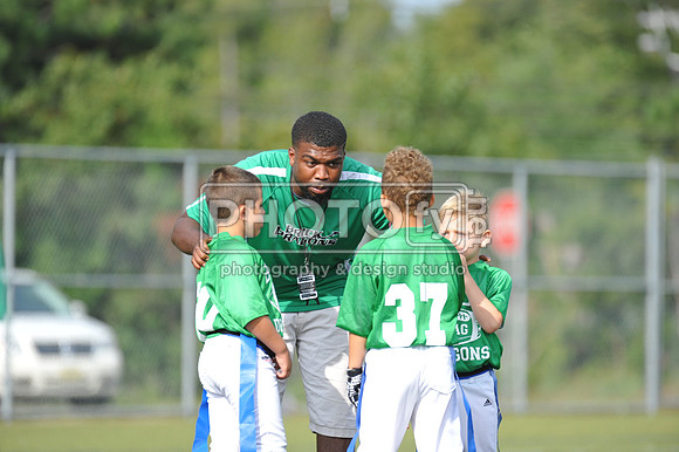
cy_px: 226
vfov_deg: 3.4
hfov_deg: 5.2
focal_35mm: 400
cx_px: 340
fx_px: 7540
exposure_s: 1/1600
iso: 800
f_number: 5
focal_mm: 400
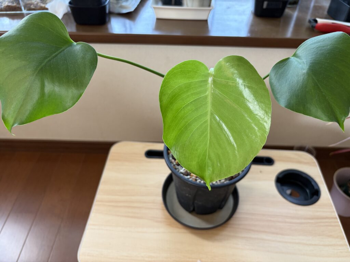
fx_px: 263
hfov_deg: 67.3
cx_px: 175
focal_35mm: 26
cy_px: 131
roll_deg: -0.5
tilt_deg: -44.3
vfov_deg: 53.1
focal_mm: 5.96
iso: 125
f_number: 1.6
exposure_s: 1/77
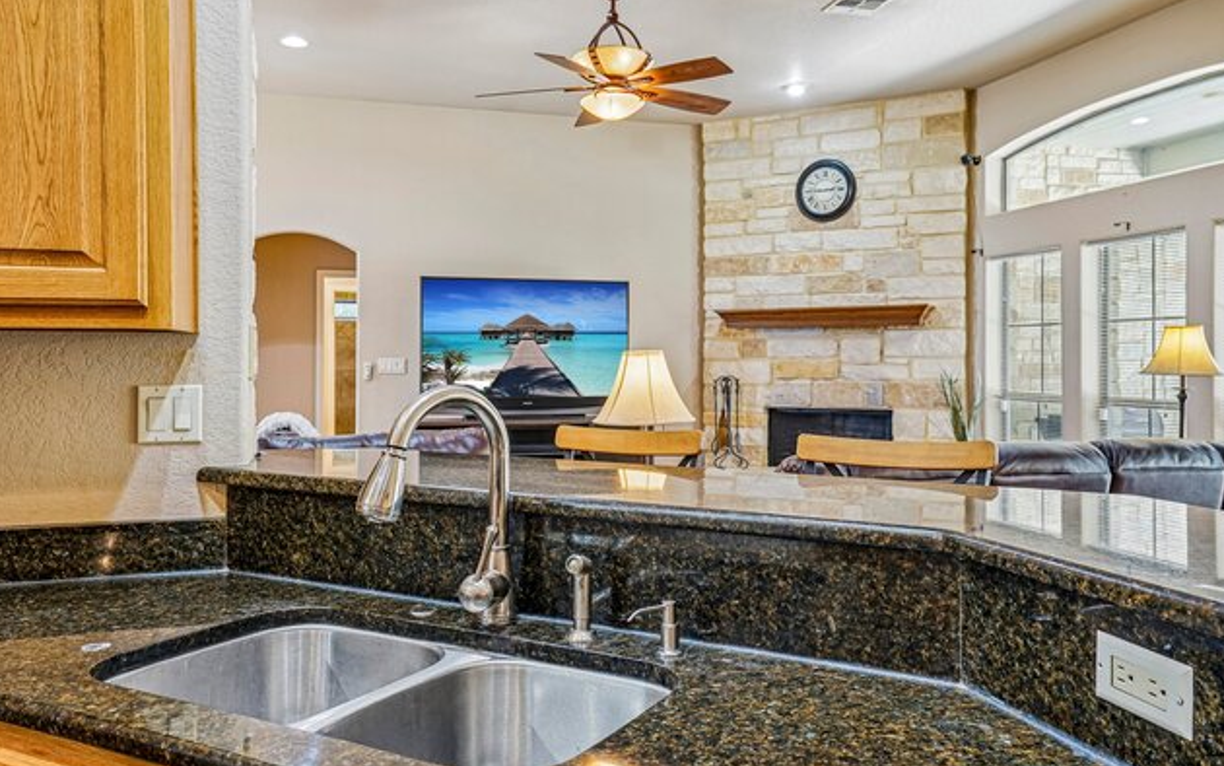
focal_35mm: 29
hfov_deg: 64.6
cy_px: 376
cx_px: 612
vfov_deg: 43.2
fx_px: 968
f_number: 8
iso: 400
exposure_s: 1/6
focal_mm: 28
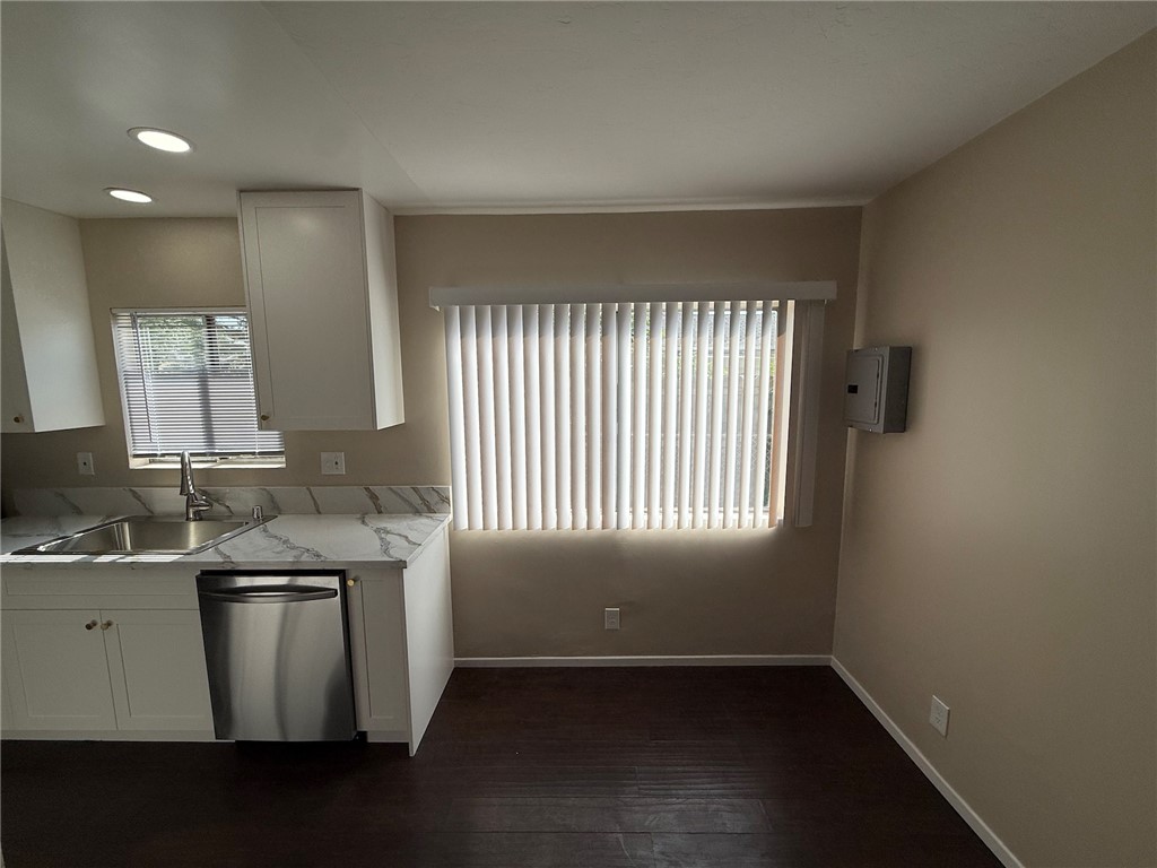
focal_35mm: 14
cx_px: 578
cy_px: 434
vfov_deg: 85.7
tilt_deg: -5.9
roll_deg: +0.8
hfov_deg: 102.1
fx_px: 468
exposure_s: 1/1285
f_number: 2.2
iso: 50
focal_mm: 2.22
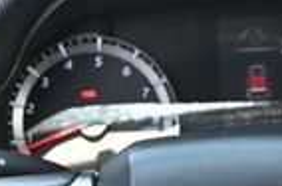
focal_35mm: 186
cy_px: 245
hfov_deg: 11.0
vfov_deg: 7.3
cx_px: 262
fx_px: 1455
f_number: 4.5
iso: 900
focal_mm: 27.5
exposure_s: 1/125
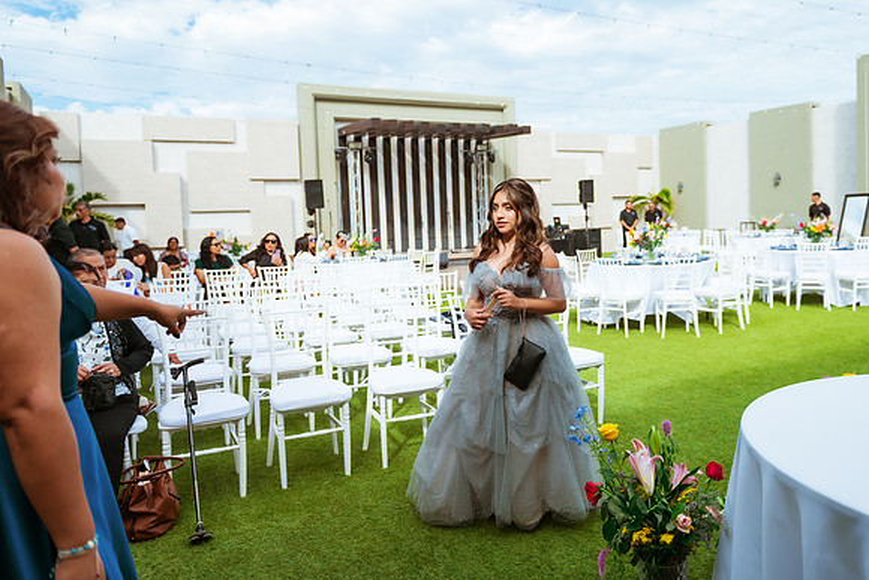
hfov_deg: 66.3
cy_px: 249
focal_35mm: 27
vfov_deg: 47.2
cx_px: 496
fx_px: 661
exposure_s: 1/1250
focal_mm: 24
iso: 100
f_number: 2.8
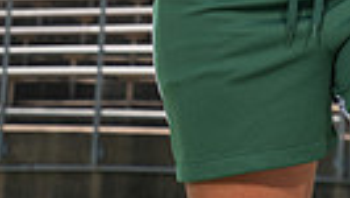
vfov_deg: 4.7
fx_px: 2303
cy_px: -383
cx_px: 261
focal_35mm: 248
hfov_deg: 8.7
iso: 125
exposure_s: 1/200
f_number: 9
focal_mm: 70
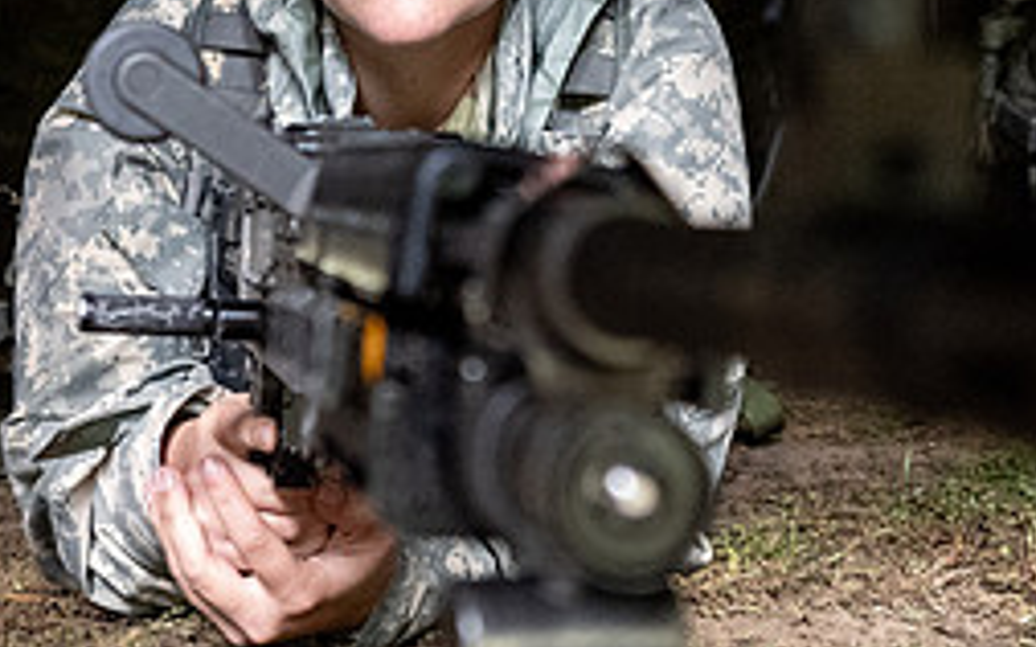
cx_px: 421
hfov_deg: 25.5
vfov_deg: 15.8
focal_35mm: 81
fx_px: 2286
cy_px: 10
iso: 6400
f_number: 2.8
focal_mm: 24
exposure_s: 1/100
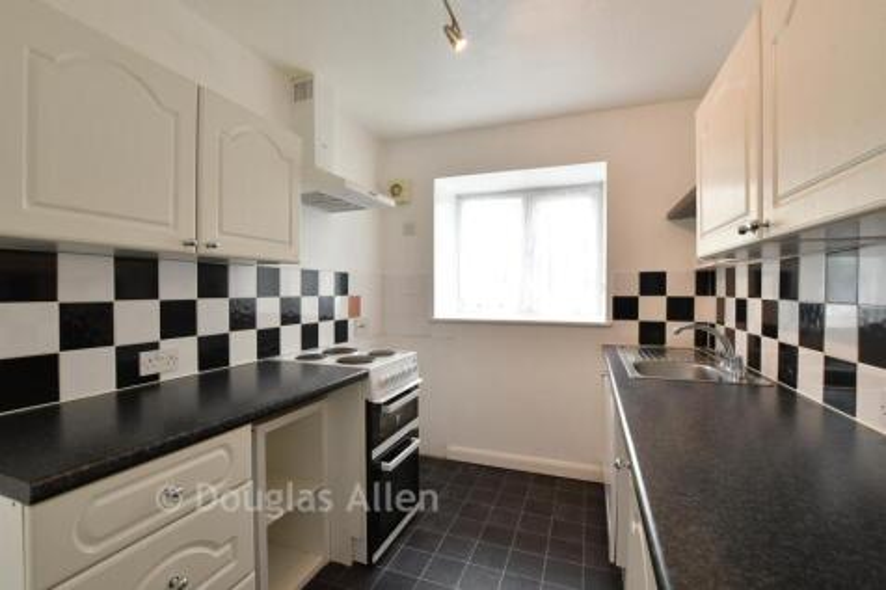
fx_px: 369
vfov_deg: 77.3
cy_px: 295
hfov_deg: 100.4
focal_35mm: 15
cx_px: 443
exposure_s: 1/3
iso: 100
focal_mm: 10
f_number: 8
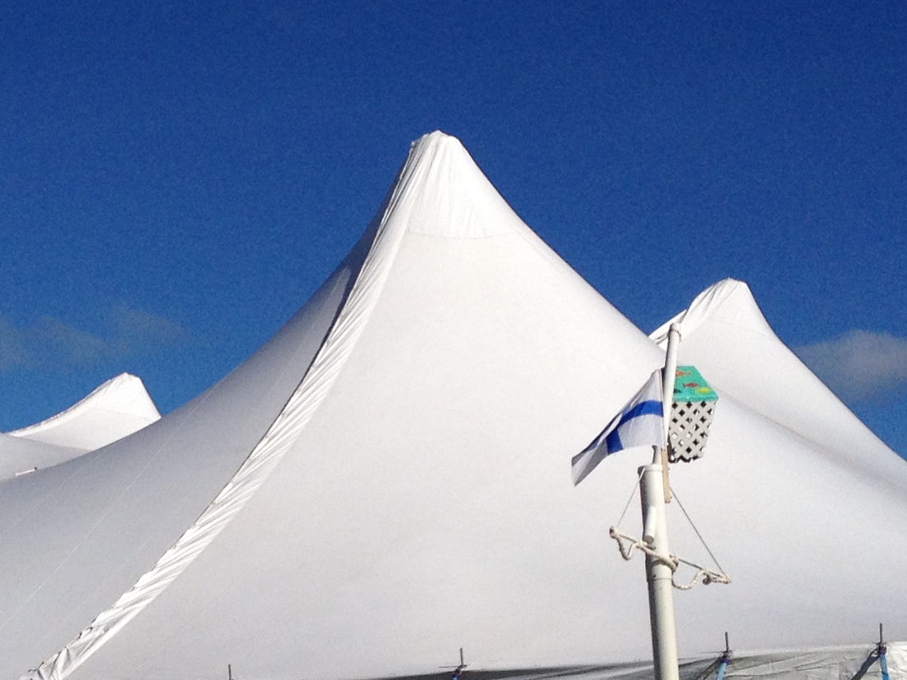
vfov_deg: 14.1
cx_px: 39
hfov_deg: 18.5
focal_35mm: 104
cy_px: 593
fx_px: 2726
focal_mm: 4.28
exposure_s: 1/5525
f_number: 2.4
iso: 50
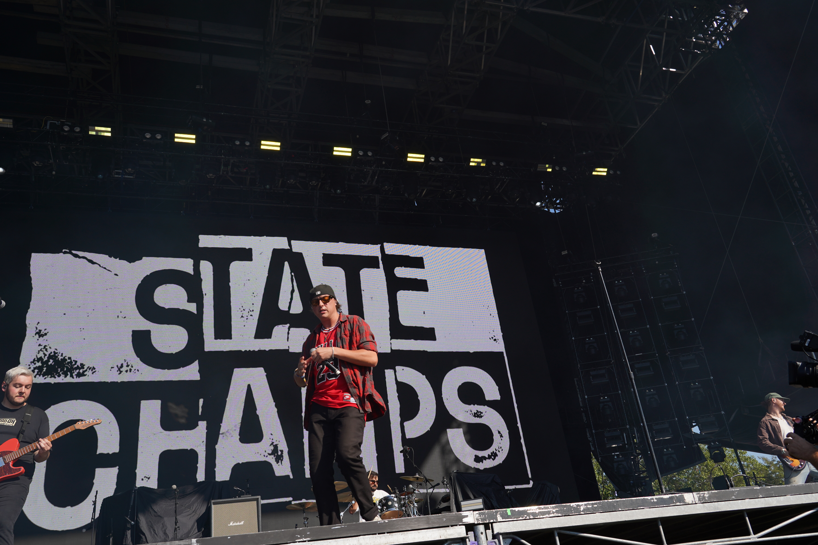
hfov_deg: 61.9
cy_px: 272
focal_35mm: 30
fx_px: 682
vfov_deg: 43.6
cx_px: 409
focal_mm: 30
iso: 100
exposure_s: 1/320
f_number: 8
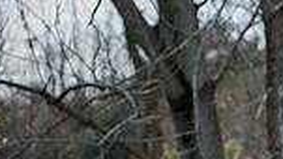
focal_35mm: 323
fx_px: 2424
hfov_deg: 6.5
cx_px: 521
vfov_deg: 3.7
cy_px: 347
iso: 400
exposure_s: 1/800
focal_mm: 80
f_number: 5
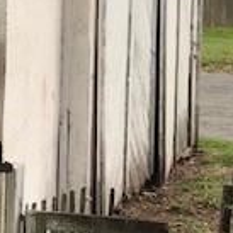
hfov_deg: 12.7
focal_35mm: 116
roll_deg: -0.9
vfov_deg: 14.7
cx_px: -267
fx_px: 883
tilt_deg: -0.3
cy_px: -9
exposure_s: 1/929
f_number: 1.8
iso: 20
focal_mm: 3.99
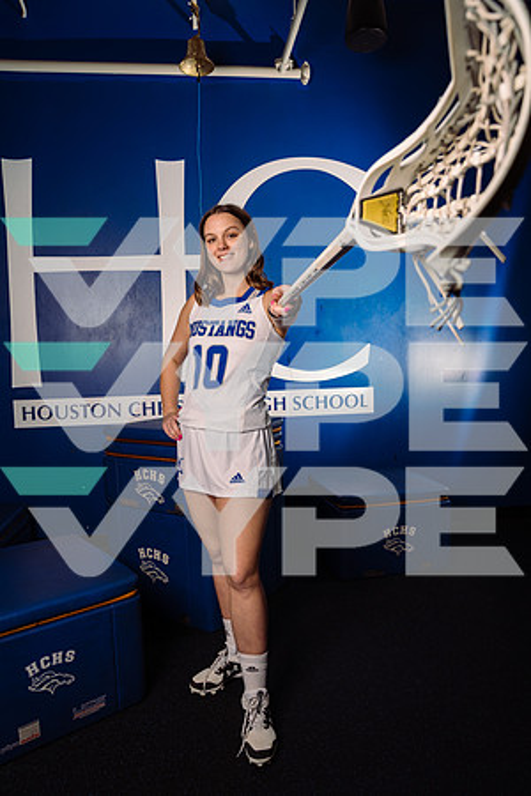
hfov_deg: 53.1
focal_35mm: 24
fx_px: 531
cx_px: 266
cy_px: 398
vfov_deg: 73.7
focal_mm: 24
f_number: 7.1
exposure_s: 1/250
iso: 200
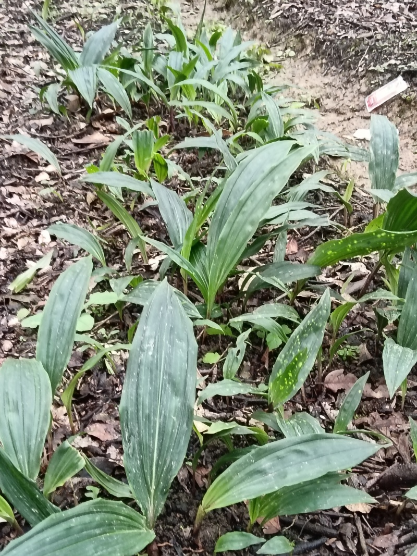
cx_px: 208
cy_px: 278
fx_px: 723
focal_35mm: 45
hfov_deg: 32.2
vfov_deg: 42.1
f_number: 1.8
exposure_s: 1/33.3
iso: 1815
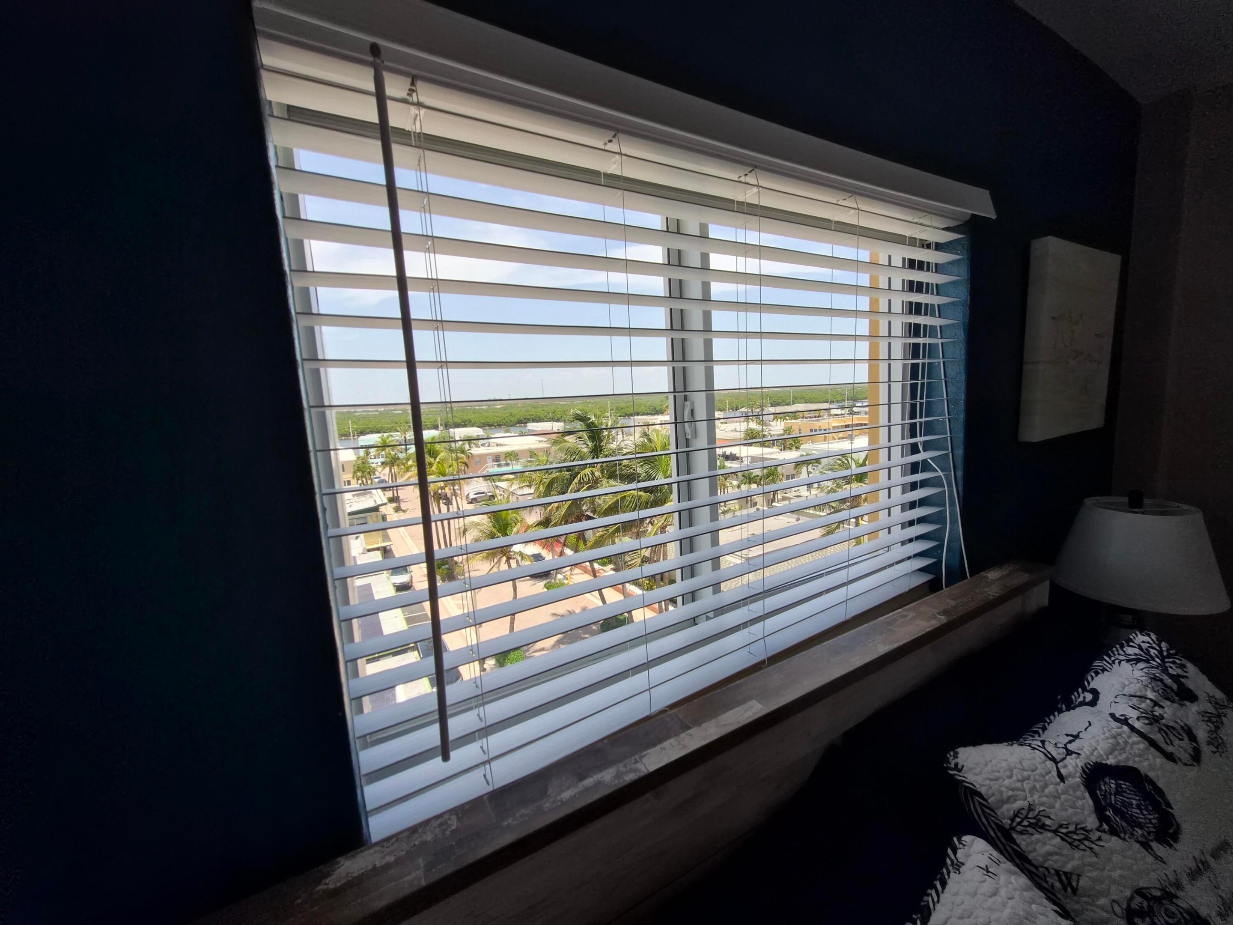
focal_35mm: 13
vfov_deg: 89.9
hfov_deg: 106.2
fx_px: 463
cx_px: 616
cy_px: 462
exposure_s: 1/336
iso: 25
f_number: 2.2
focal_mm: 1.7
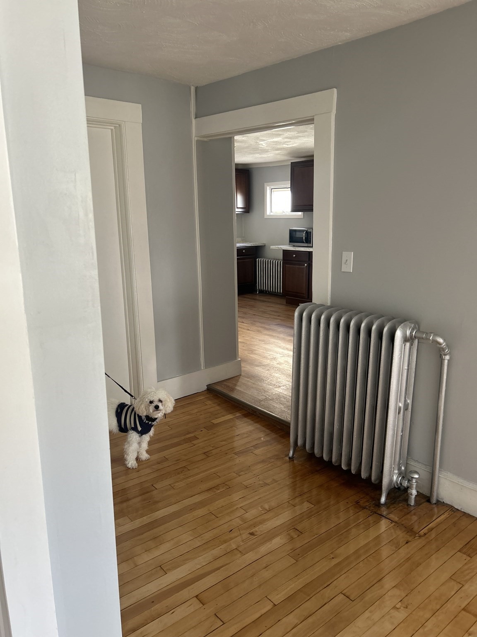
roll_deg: +1.7
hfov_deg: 53.1
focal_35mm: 26
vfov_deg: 67.3
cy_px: 318
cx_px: 238
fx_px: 478
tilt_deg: -11.9
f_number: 1.5
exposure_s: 1/60
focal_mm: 5.7
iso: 160
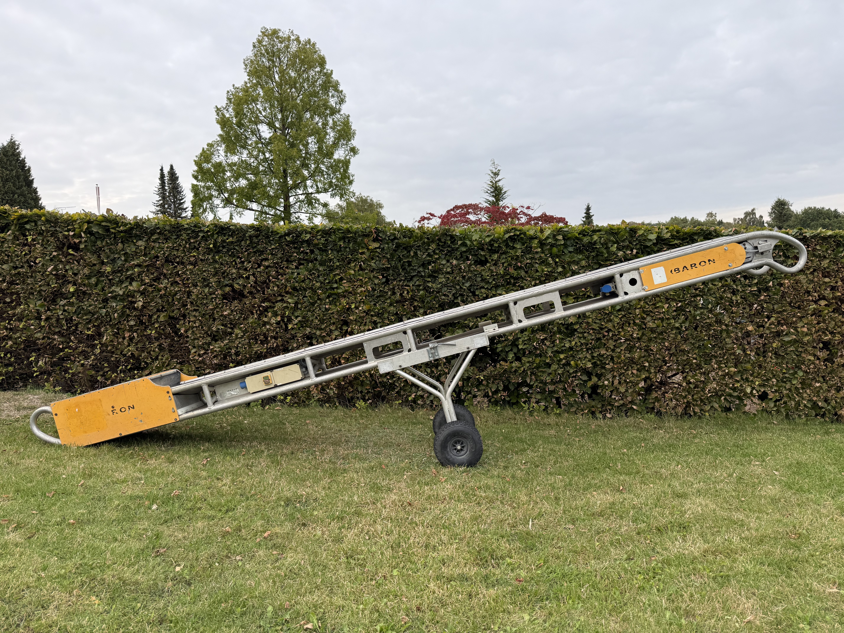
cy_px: 316
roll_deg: +1.8
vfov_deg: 56.8
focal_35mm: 24
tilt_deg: -3.0
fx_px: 585
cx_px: 422
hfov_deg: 71.6
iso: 80
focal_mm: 6.76
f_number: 1.78
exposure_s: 1/121
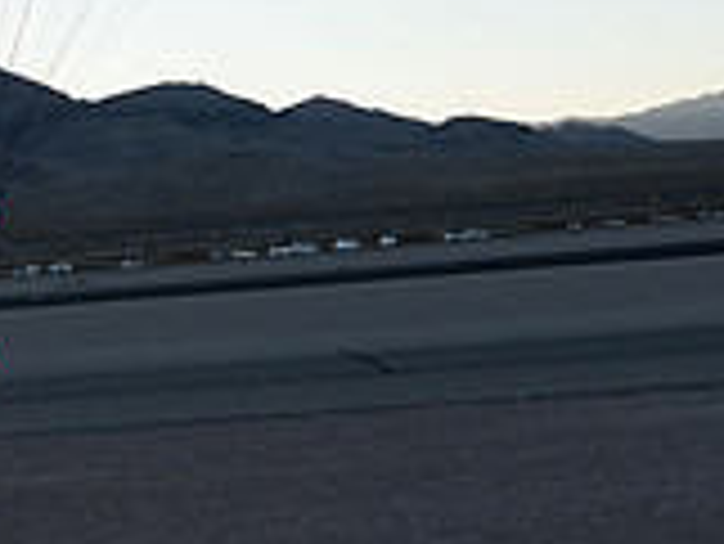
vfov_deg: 17.8
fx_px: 1737
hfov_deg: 22.6
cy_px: 200
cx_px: -13
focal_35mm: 83
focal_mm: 24
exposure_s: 1/2000
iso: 1250
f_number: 6.3
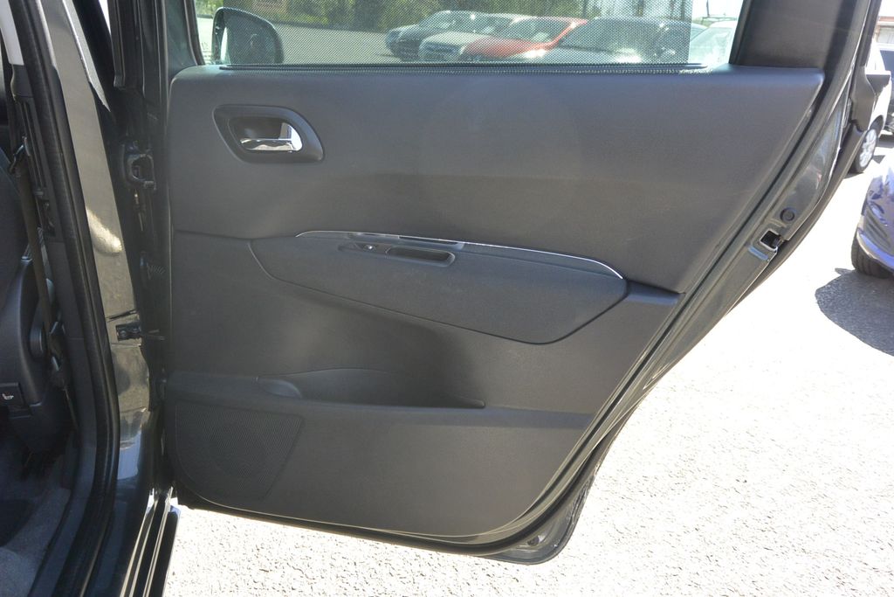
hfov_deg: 63.7
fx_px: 720
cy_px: 298
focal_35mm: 29
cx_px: 447
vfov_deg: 45.0
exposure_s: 1/200
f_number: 3.5
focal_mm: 11
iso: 200
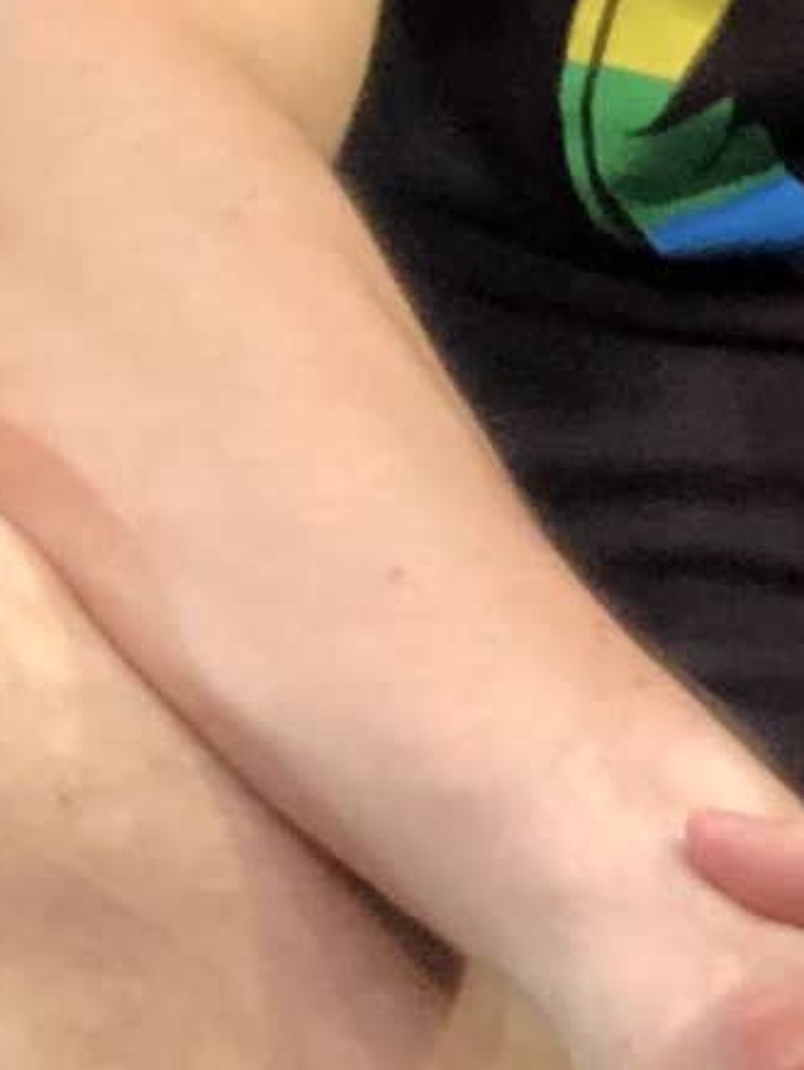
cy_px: -741
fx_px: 6958
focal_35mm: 225
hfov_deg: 6.4
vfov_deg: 8.5
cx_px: 1701
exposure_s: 1/60
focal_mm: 2.87
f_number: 2.2
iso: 80
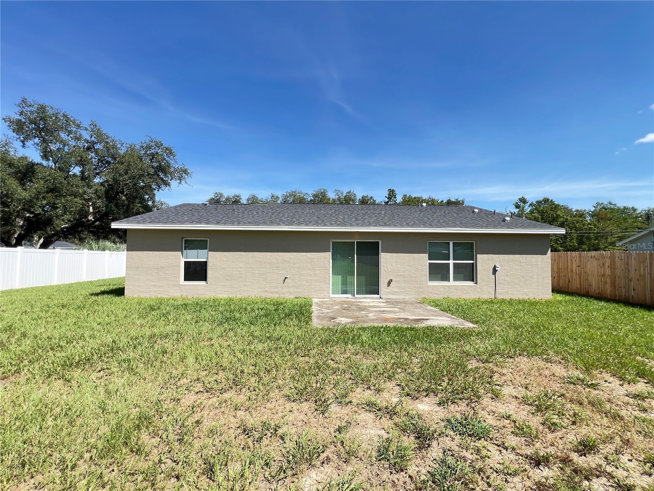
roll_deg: -0.2
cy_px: 246
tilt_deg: +3.3
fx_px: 246
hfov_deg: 106.2
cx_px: 327
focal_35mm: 13
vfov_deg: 89.9
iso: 32
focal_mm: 1.57
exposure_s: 1/391
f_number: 1.8
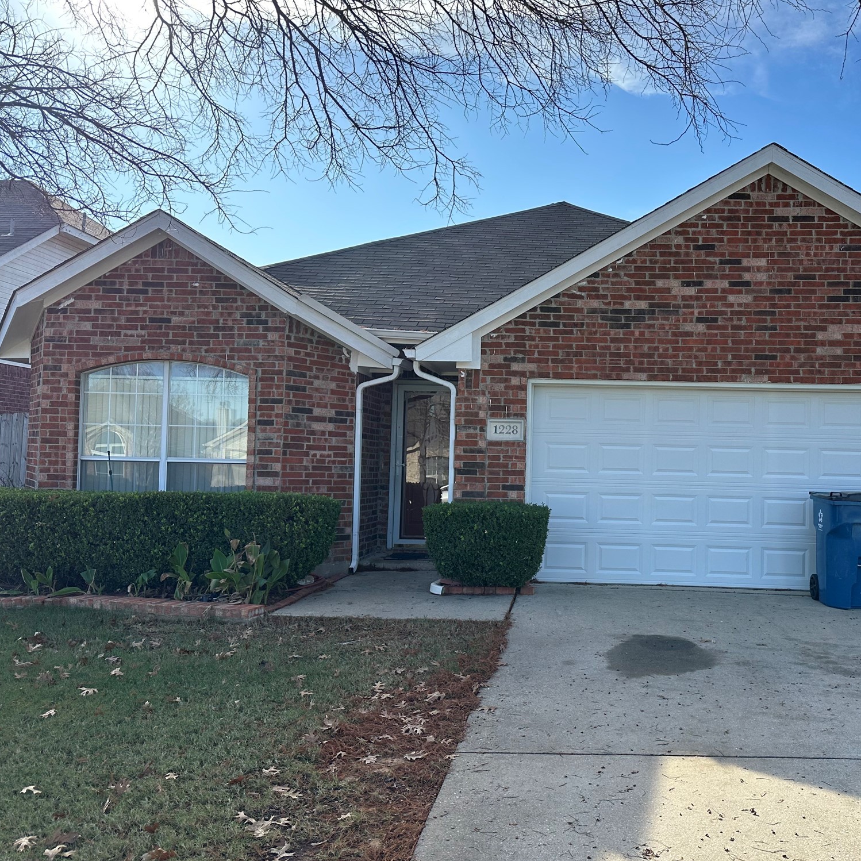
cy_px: 432
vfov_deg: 55.6
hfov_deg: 54.3
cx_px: 584
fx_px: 816
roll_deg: -1.0
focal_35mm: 29
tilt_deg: +1.9
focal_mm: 6.86
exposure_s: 1/1949
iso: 80
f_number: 1.78
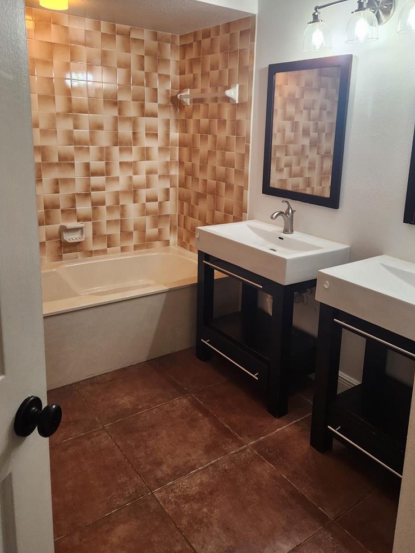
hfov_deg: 49.7
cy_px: 225
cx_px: 224
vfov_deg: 63.0
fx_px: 448
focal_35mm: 28
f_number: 1.8
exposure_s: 1/120
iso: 200
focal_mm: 5.4
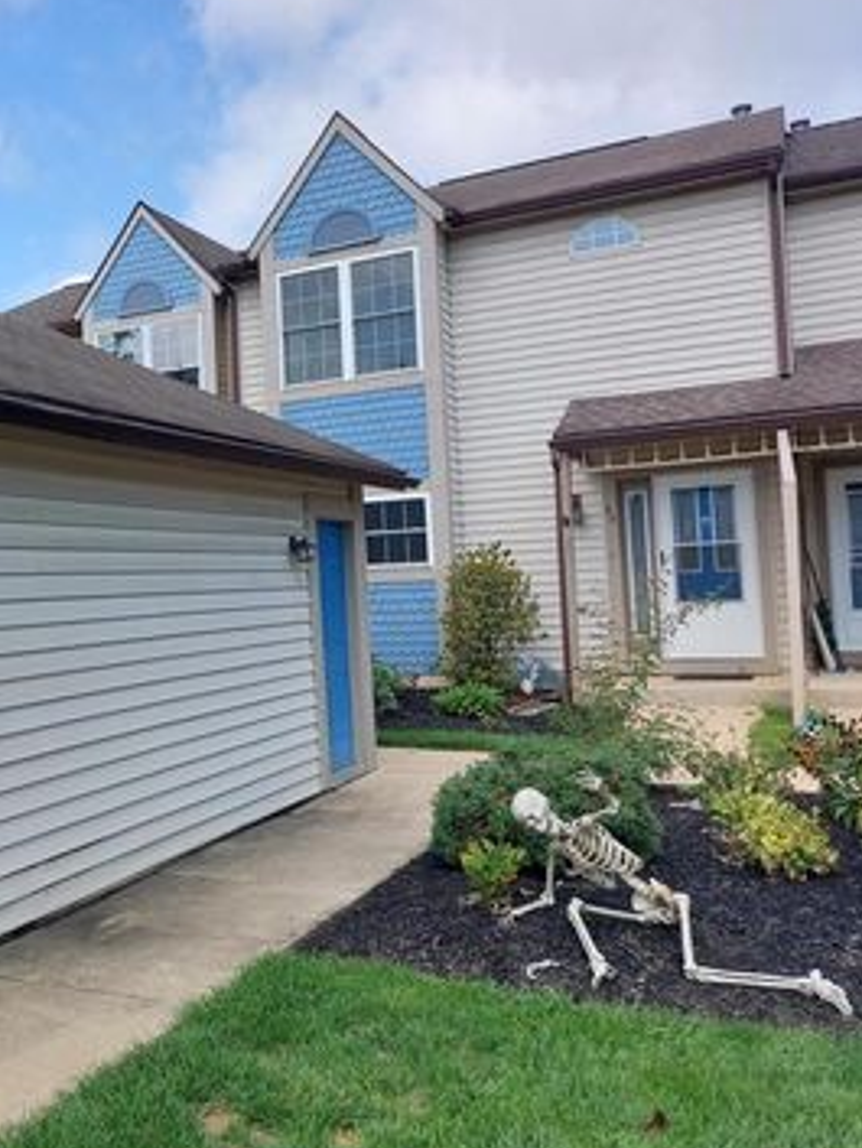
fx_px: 1128
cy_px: 558
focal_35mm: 34
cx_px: 81
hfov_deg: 38.8
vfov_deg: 53.9
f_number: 1.8
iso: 25
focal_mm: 5.23
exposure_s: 1/557
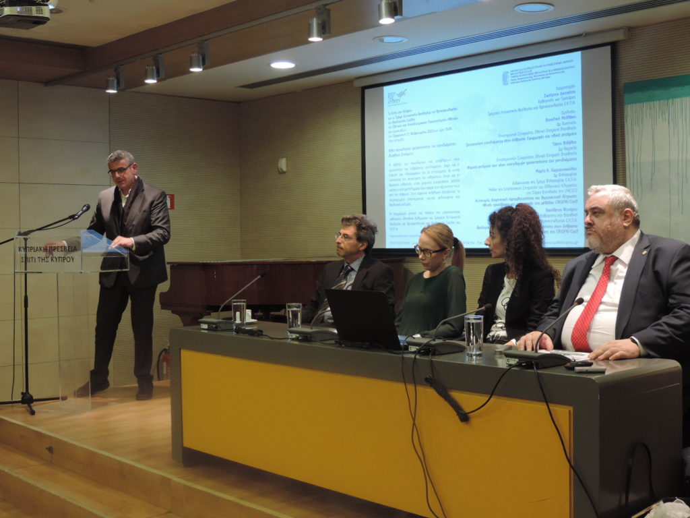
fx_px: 937
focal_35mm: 47
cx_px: 345
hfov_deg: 40.4
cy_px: 259
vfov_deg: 30.9
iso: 400
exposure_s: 1/30
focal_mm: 8.3
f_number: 3.5
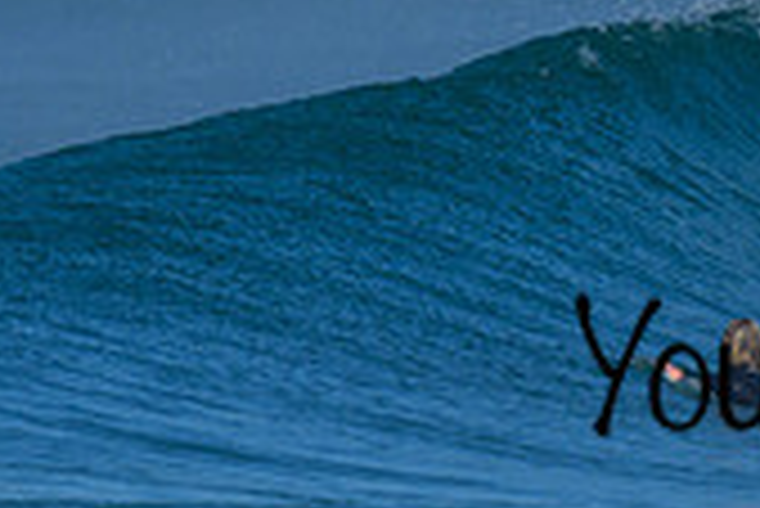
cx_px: 1196
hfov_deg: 0.5
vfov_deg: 0.4
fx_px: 79845
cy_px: 293
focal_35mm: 3779
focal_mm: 800
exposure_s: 1/2000
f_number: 6.3
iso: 200
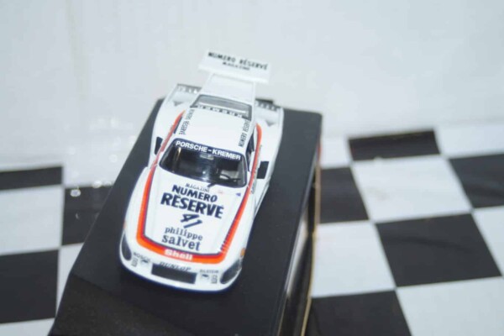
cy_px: 168
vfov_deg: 18.2
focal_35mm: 75
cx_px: 252
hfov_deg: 27.0
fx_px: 1050
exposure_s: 1/125
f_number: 4.5
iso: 250
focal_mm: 50
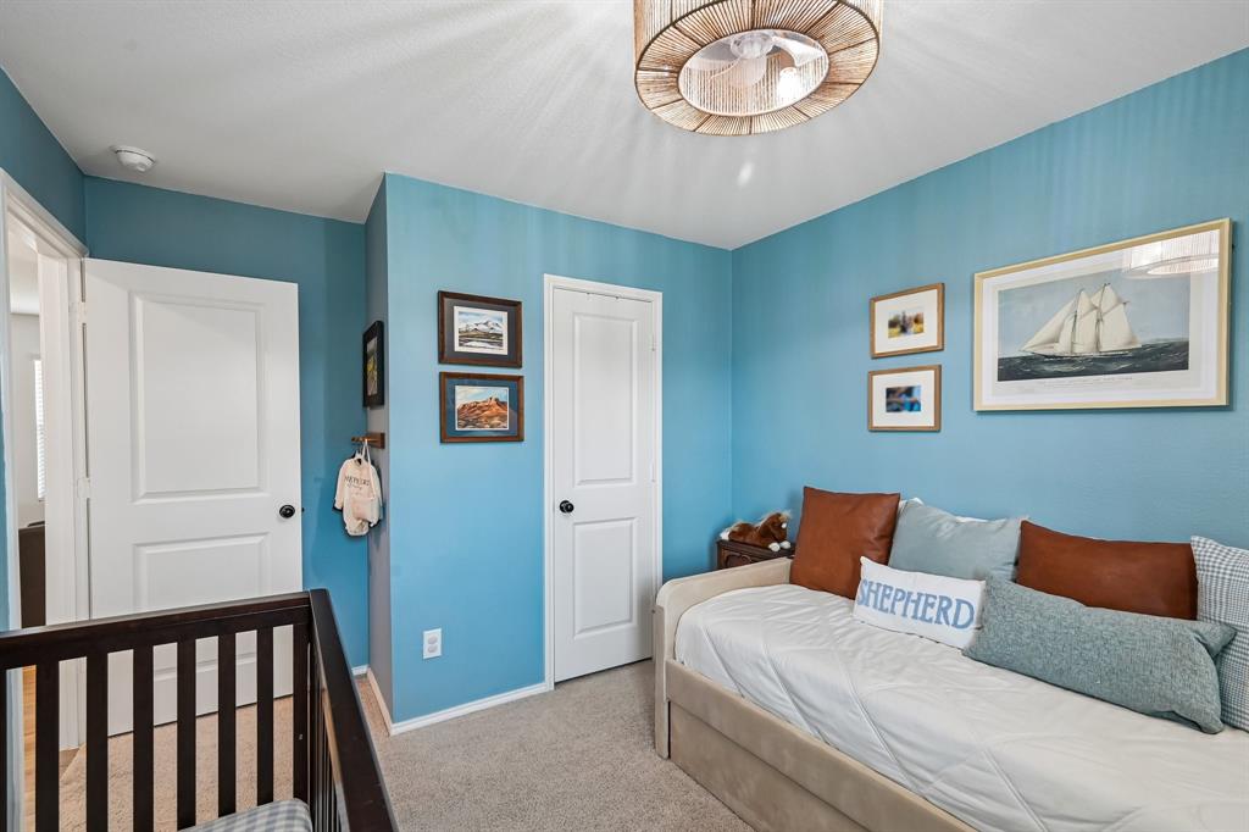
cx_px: 624
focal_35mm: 16
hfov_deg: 98.6
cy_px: 416
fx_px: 538
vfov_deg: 75.5
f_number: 8
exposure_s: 1/20
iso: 400
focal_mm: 15.5
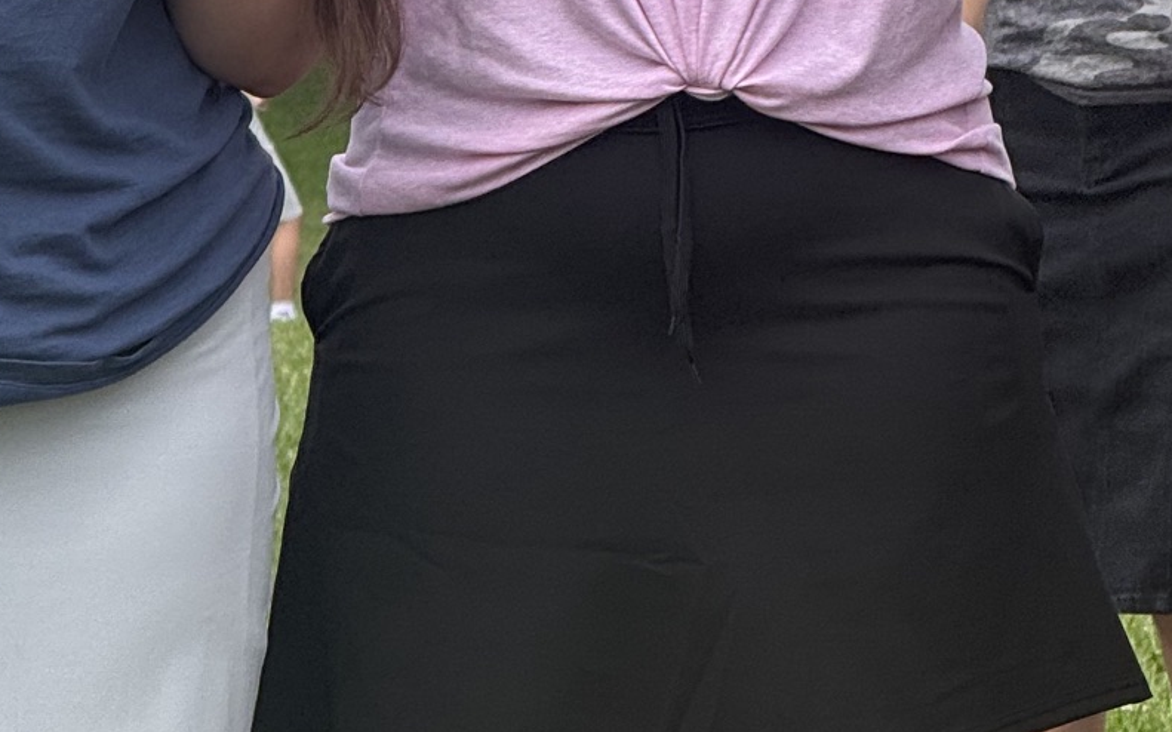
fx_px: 11305
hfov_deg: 5.9
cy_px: -430
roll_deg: +2.1
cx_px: 631
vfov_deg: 3.7
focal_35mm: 354
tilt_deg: -0.4
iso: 50
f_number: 2.8
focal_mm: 15.66
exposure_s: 1/421
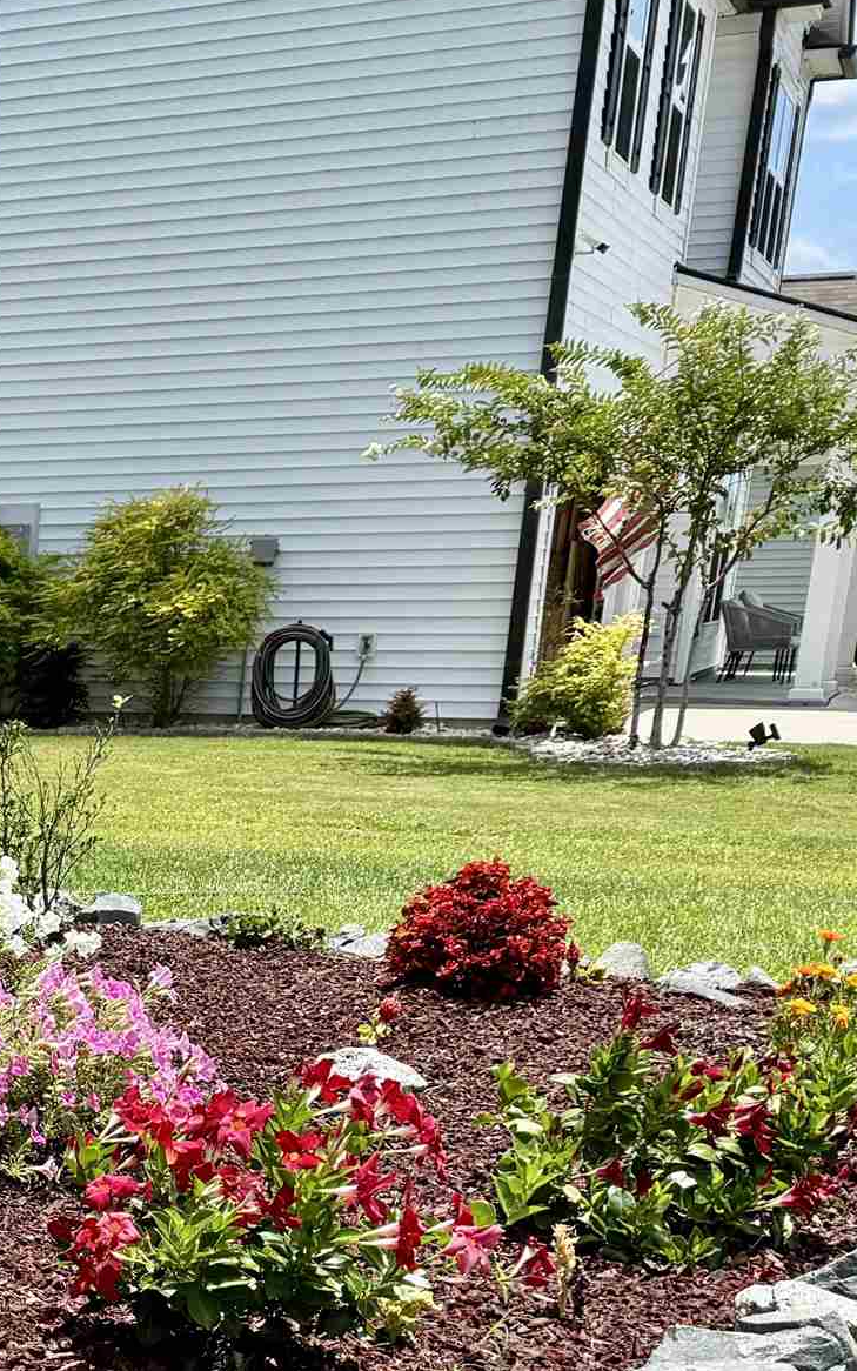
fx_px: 2503
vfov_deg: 29.0
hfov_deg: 16.2
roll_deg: +0.8
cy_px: 1319
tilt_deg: -16.4
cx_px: -714
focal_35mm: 67
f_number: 1.78
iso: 80
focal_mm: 6.76
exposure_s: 1/3425
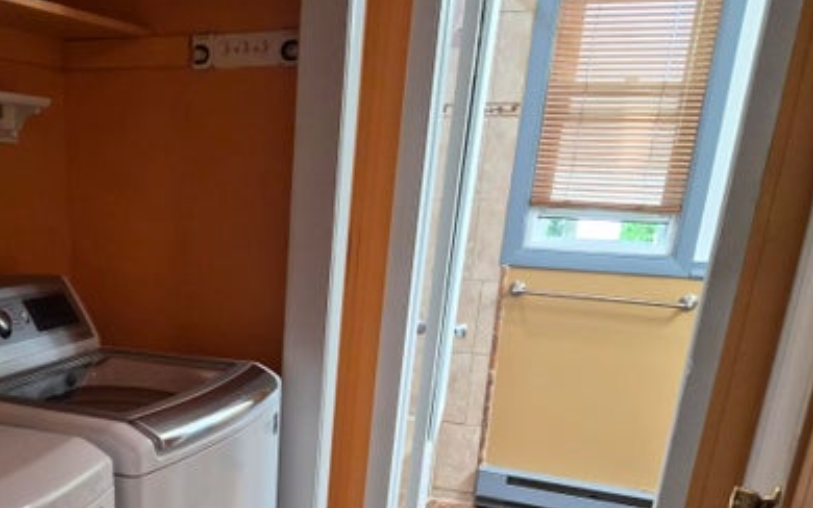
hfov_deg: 47.3
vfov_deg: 30.1
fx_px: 887
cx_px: 198
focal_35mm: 40
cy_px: 489
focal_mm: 5.4
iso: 800
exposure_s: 1/120
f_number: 1.8
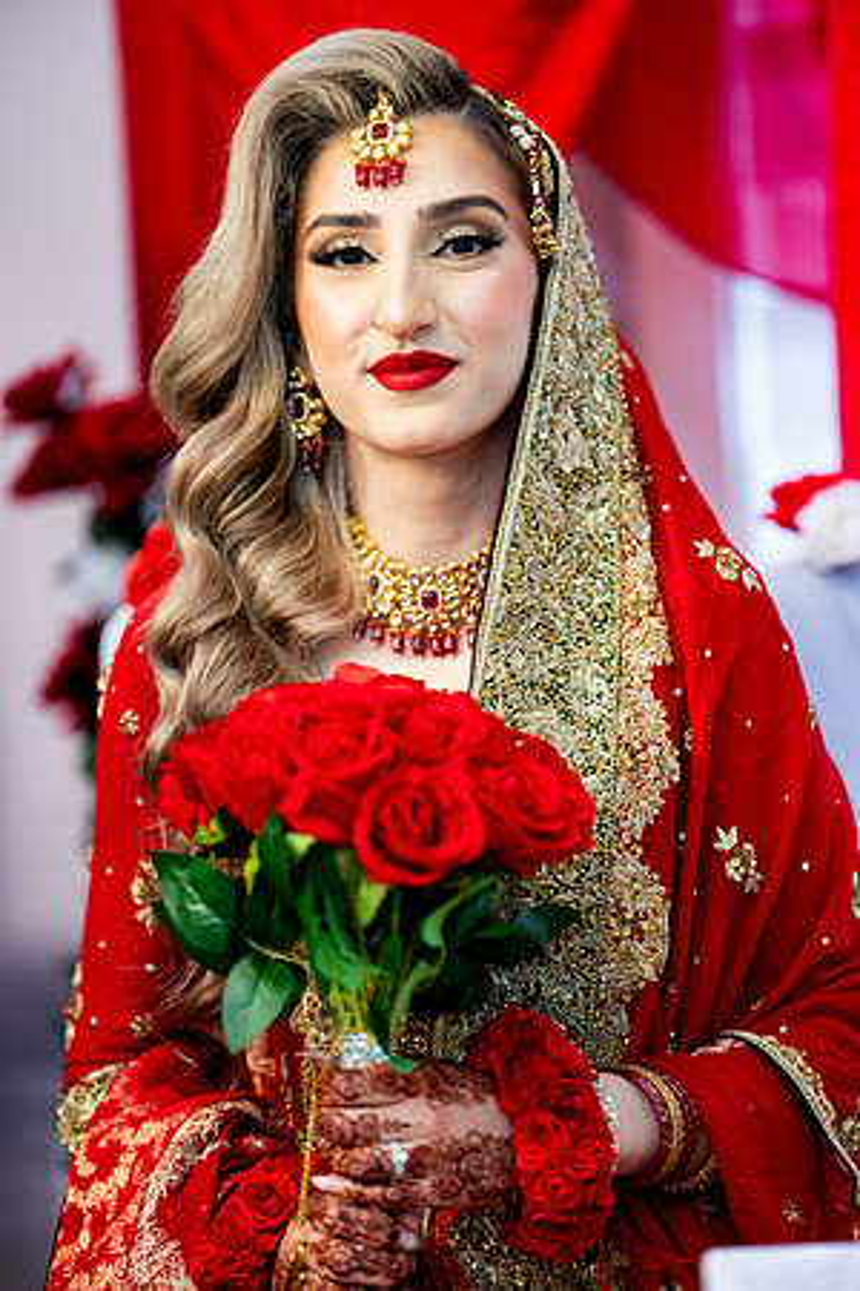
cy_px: 646
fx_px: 4801
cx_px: 430
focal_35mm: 134
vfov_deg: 15.3
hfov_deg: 10.2
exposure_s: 1/200
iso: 1250
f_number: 2
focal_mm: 134
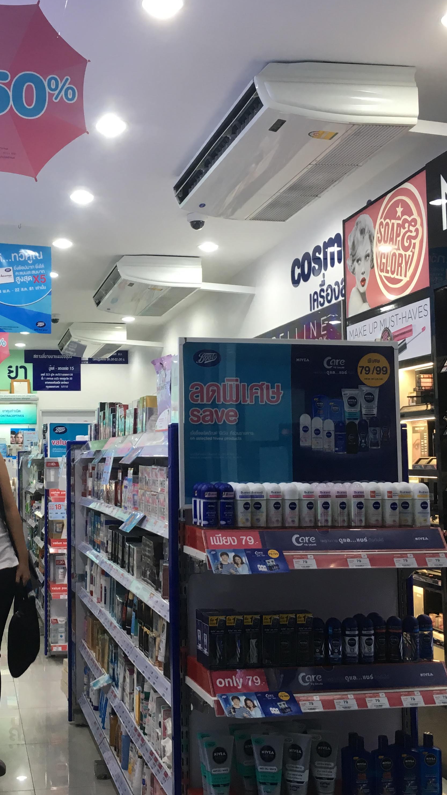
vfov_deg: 47.4
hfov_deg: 27.2
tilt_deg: +2.4
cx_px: 99
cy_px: 397
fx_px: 906
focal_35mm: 43
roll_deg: +2.4
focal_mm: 4.15
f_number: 2.2
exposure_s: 1/33
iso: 32
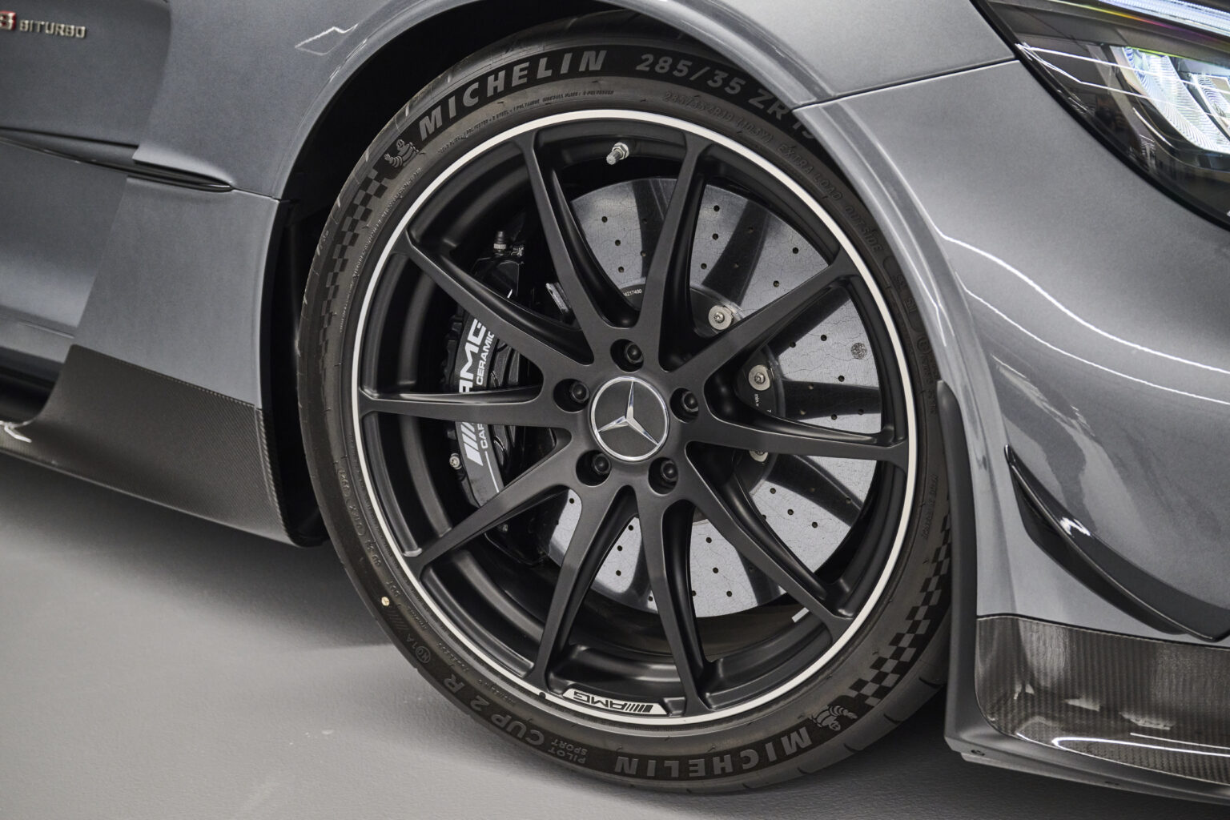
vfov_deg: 28.6
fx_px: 1606
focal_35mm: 47
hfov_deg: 41.9
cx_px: 615
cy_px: 410
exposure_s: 1/50
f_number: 5
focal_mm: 47
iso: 1600
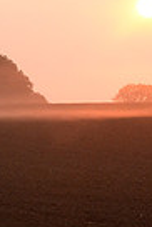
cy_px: 154
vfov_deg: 5.9
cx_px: -266
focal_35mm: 350
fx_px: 2211
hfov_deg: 3.8
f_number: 9
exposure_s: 1/500
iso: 2500
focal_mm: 82
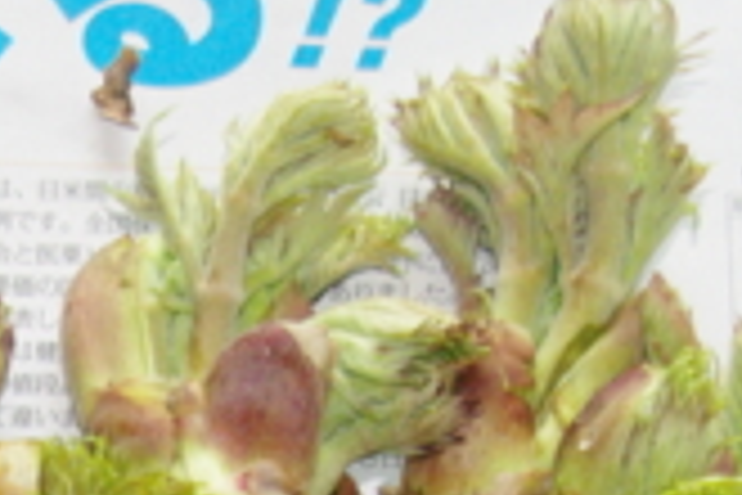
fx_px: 4030
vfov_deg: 6.9
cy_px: 873
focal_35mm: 196
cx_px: -76
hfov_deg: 10.4
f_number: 4
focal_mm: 26.88
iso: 1600
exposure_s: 1/45
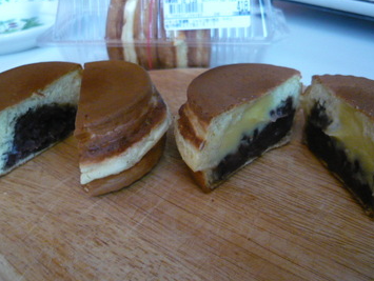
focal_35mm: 39
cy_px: 127
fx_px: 422
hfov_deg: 47.8
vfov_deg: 36.8
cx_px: 196
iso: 400
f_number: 2.8
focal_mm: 5.5
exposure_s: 1/8
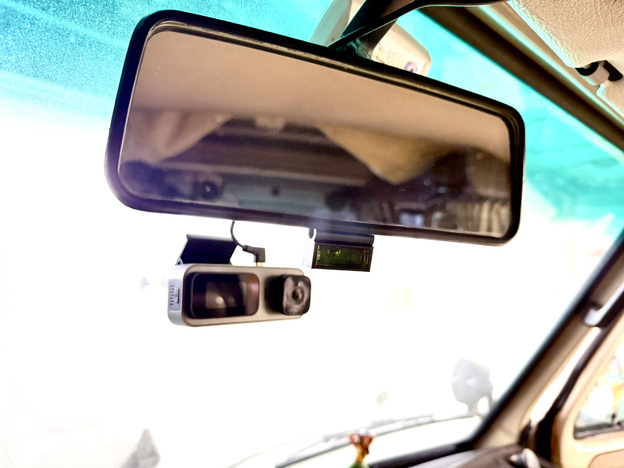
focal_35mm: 24
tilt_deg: +6.0
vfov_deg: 56.8
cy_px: 234
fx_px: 433
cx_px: 312
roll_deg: -1.6
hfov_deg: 71.6
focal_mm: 6.76
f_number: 1.78
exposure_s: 1/40
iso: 800
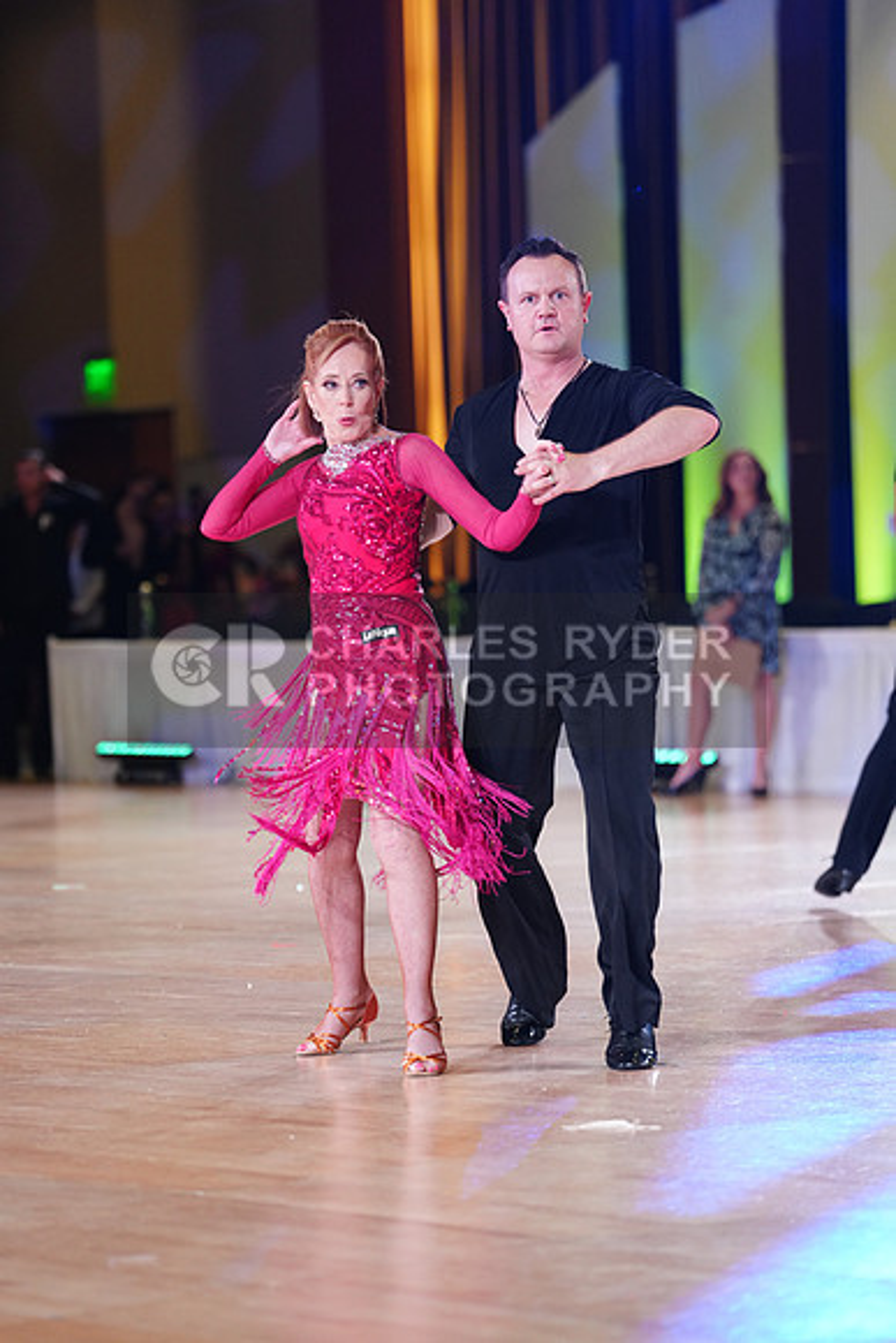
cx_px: 448
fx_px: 5111
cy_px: 672
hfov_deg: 10.0
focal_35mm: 137
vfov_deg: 15.0
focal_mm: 137
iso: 2000
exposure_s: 1/400
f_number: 2.8
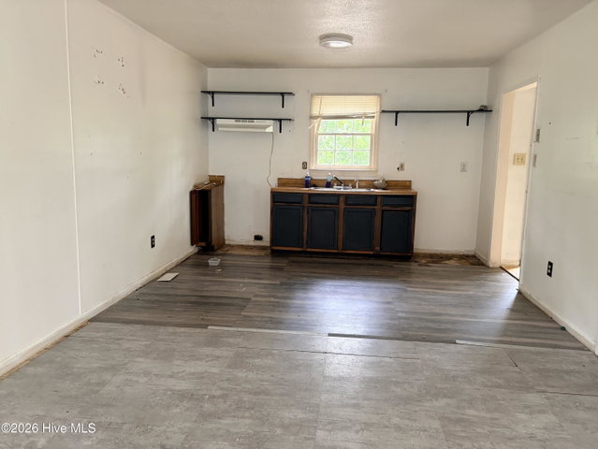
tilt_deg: -7.3
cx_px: 299
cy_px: 224
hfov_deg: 67.3
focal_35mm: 26
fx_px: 449
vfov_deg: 53.1
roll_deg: -0.4
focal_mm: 5.96
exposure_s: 1/60
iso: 400
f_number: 1.6
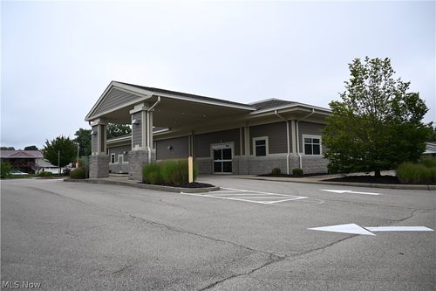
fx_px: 291
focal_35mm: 24
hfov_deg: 73.8
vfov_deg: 53.1
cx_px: 218
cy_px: 146
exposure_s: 1/640
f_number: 4
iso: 200
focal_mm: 16
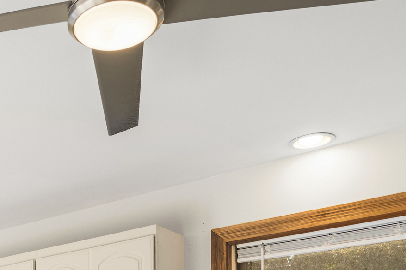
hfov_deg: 32.0
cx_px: -25
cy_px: 410
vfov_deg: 20.5
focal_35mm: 56
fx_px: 631
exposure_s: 1/8
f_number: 9
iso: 200
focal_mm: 16
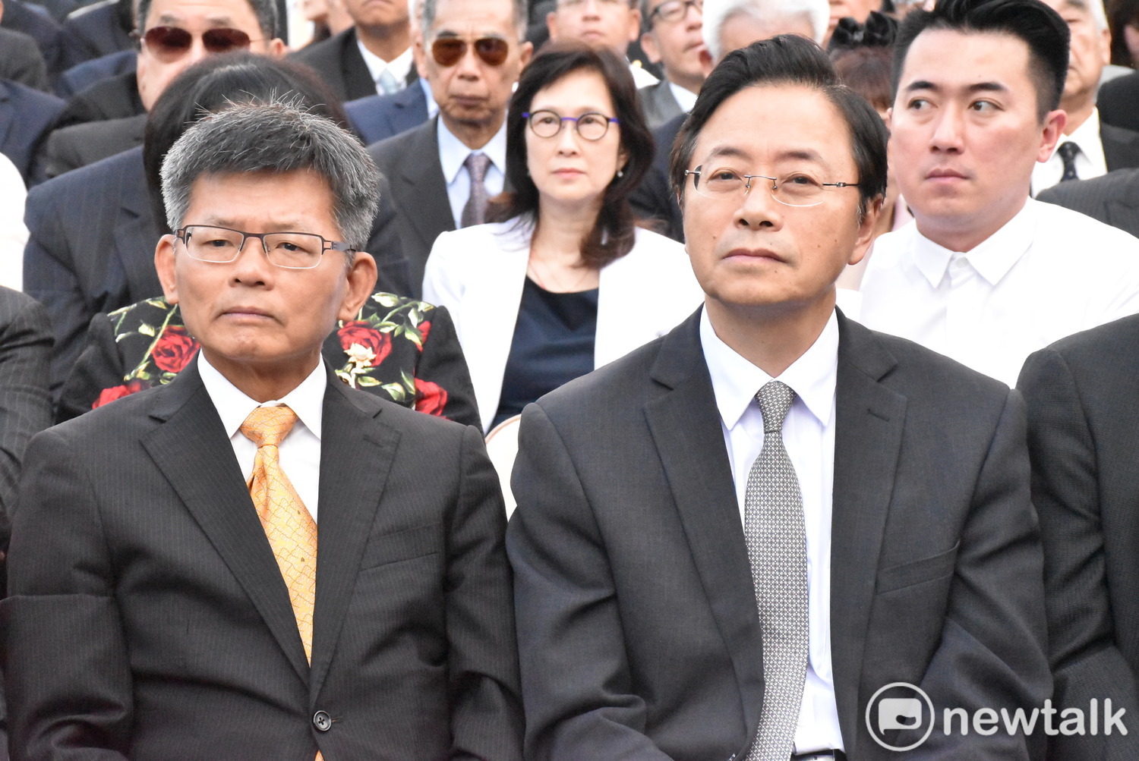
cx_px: 570
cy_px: 380
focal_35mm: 112
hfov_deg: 18.2
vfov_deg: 12.2
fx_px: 3562
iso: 12800
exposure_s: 1/2500
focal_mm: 75
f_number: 9
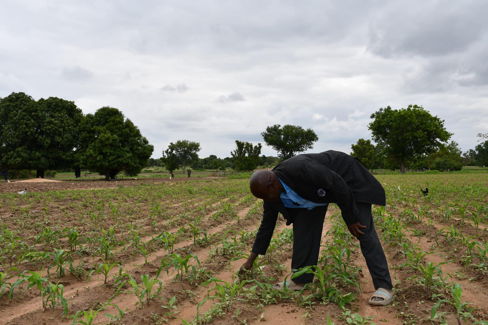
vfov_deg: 38.9
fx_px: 461
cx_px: 244
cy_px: 162
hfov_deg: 55.8
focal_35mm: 34
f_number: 9
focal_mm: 23
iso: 100
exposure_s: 1/250
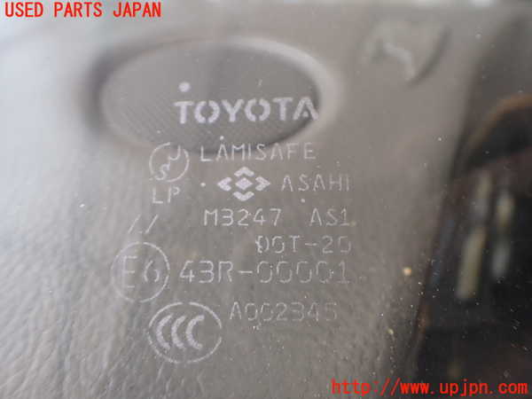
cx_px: 266
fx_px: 461
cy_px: 200
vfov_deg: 46.8
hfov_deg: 60.0
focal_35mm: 30
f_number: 2.3
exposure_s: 1/125
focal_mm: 5.4
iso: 160
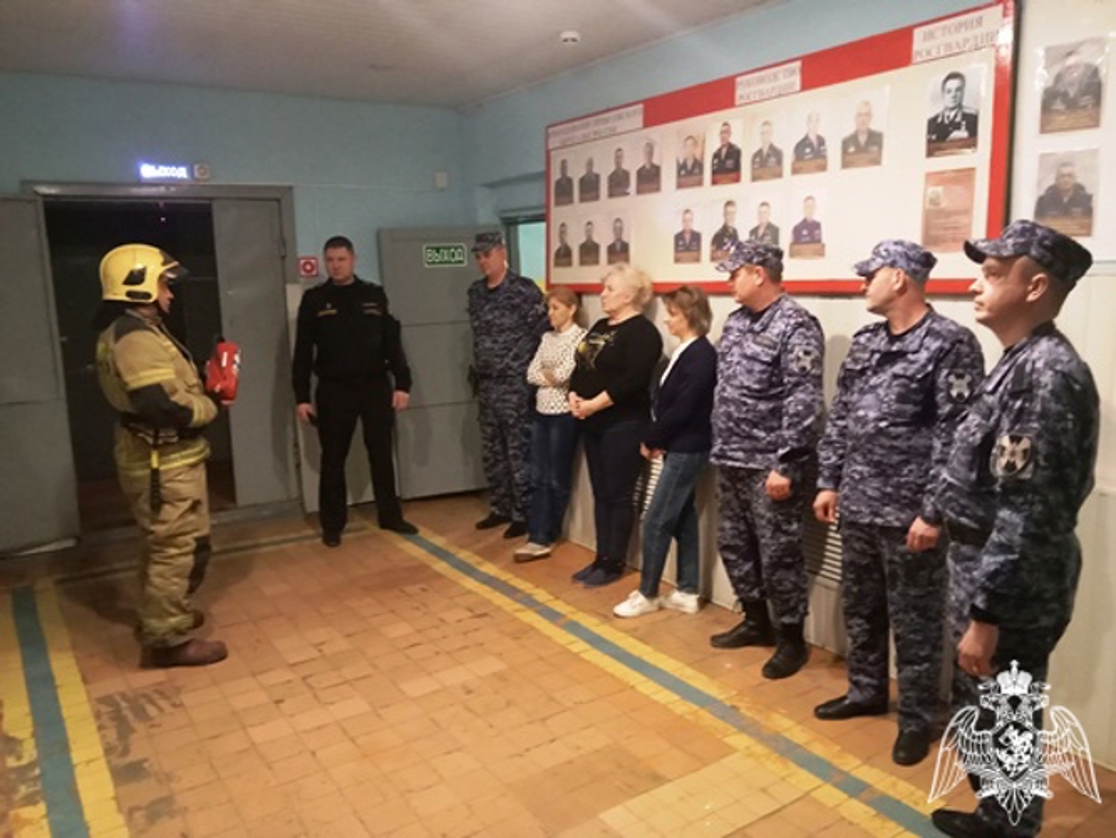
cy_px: 419
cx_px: 558
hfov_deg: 65.3
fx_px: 871
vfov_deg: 51.4
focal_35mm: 27
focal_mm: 3.65
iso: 2855
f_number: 2.2
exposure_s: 1/16.7
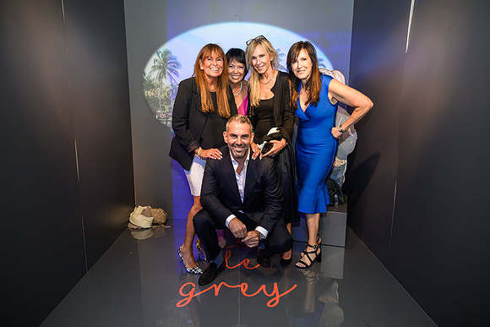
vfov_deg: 53.2
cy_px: 164
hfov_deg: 73.7
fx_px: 327
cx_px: 245
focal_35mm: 24
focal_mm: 24
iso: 1600
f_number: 2.8
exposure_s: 1/160
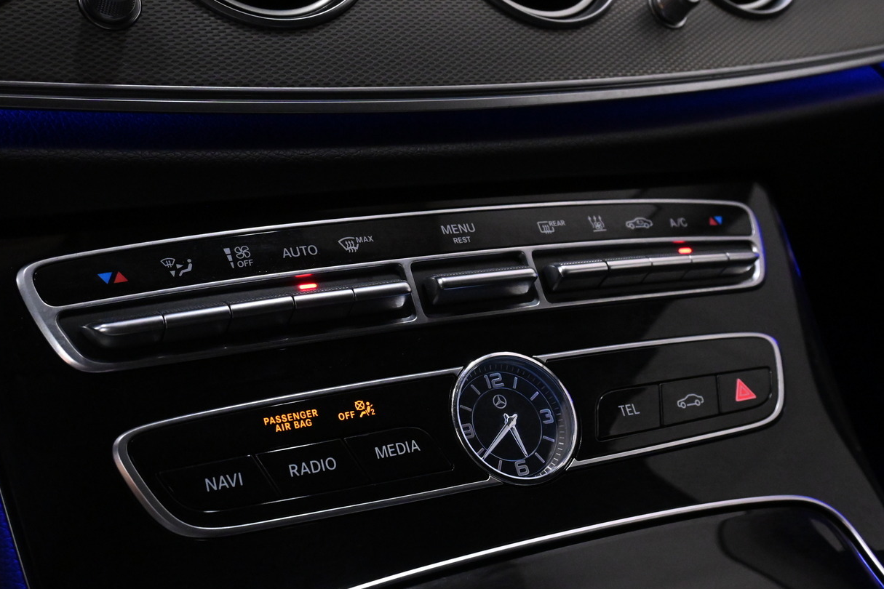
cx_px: 450
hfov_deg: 41.1
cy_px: 334
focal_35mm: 48
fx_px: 1179
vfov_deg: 28.0
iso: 4000
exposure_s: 1/200
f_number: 5.6
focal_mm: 24
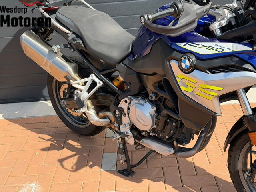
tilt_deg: -24.3
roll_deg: +5.8
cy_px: 96
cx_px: 128
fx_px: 355
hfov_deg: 39.7
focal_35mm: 48
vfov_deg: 30.3
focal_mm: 6.76
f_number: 1.78
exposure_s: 1/2088
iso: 100
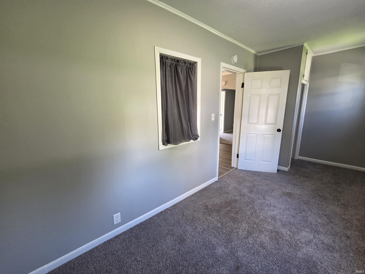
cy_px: 137
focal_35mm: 13
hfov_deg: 106.2
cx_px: 182
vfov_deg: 89.9
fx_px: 137
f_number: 2.2
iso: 250
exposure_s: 1/60
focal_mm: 2.2
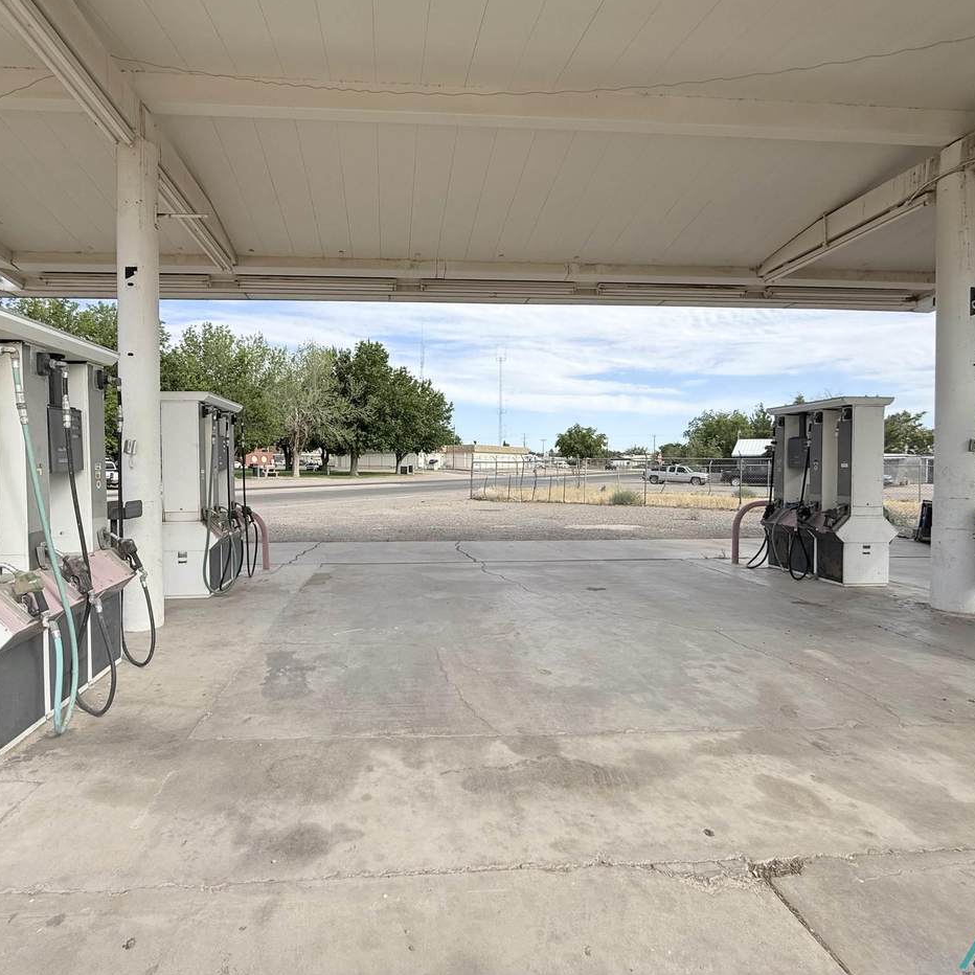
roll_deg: +0.2
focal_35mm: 17
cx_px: 430
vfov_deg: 84.0
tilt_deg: -1.3
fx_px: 542
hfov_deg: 83.6
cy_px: 475
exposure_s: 1/1698
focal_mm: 2.22
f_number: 2.2
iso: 50
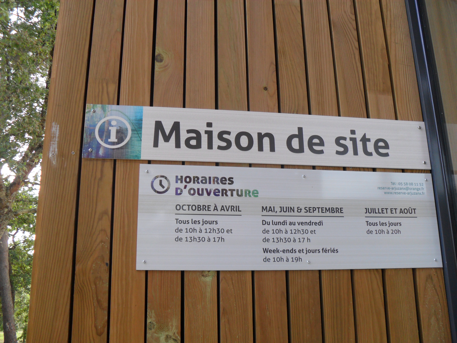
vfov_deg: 40.7
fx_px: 462
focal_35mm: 35
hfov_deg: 52.6
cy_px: 172
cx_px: 228
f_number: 3
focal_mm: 6.3
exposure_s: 1/60
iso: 80
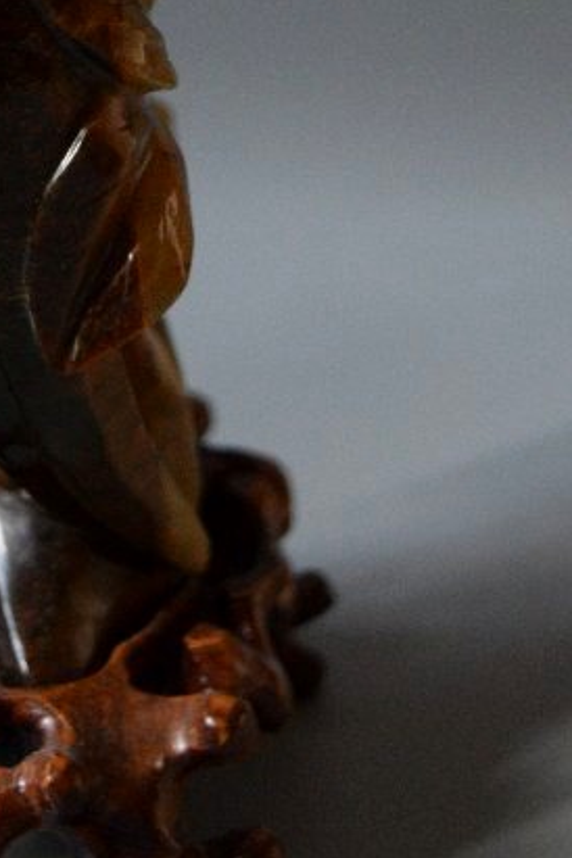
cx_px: -25
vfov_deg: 14.2
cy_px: -157
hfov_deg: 9.7
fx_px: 3336
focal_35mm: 140
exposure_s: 1/100
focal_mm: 32
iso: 3200
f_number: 4.5
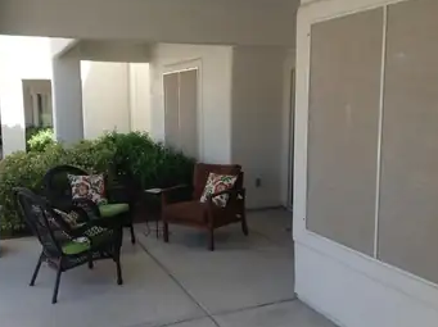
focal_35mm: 41
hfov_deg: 45.8
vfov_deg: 35.1
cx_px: 211
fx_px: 518
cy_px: 171
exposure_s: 1/250
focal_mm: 4.28
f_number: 2.4
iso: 50
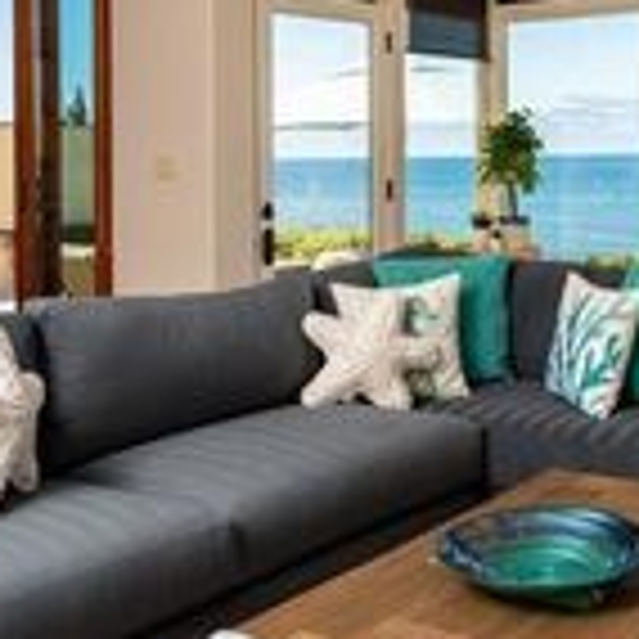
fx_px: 1096
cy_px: 236
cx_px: 562
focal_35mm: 52
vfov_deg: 32.3
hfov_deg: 31.1
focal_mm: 17.5
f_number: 8
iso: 200
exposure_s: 1/200
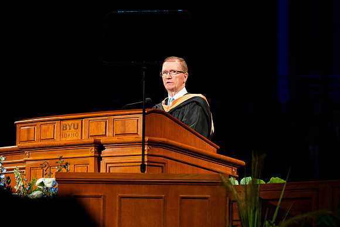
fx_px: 2054
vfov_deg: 6.3
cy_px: 93
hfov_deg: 9.5
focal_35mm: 217
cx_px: 172
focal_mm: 175
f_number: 3.5
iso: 2000
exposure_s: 1/200
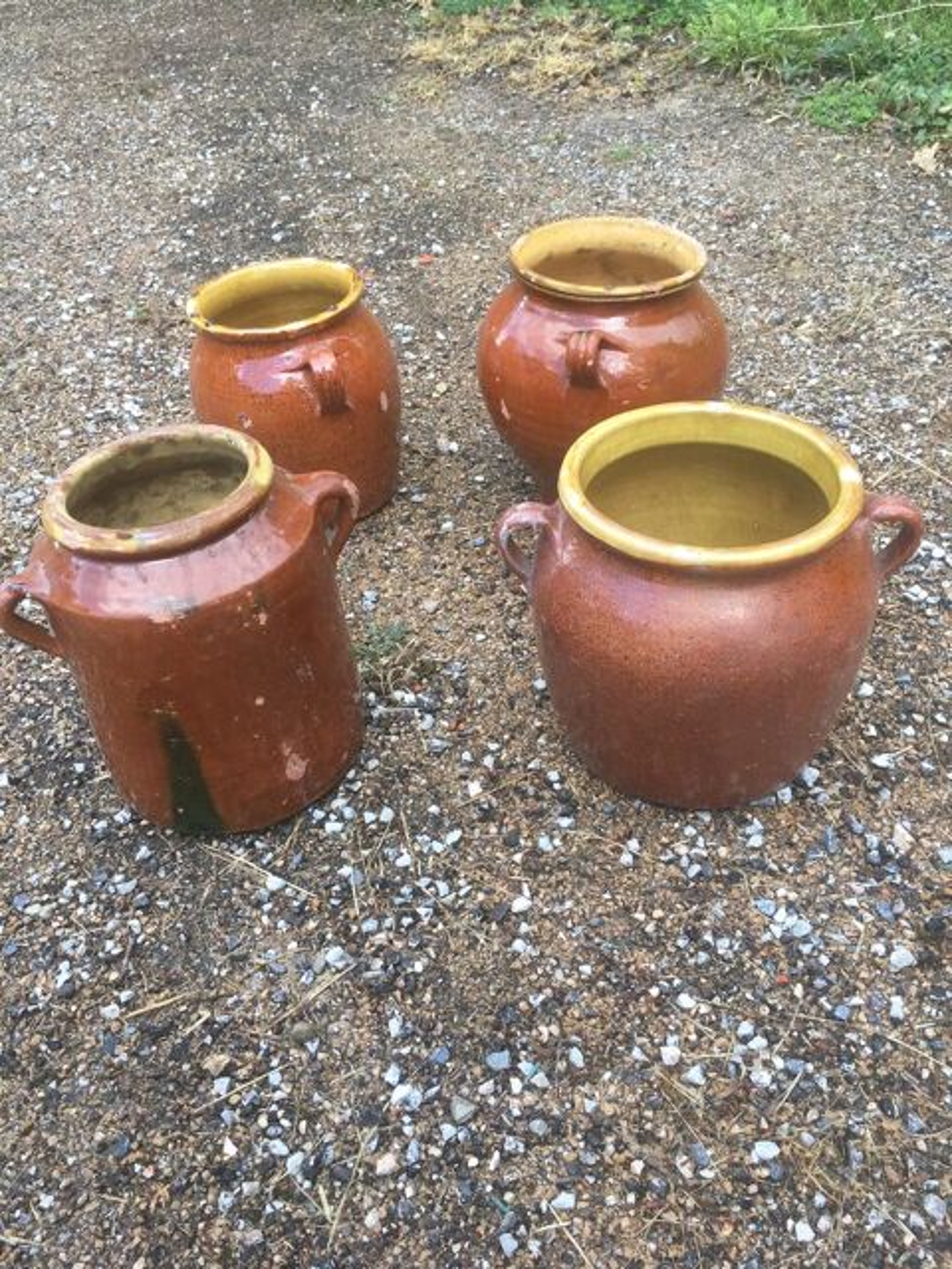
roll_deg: +0.4
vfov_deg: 61.7
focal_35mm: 29
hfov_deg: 48.2
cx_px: 476
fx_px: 1063
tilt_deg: -44.4
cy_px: 634
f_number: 2.2
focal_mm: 4.15
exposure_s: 1/100
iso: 25
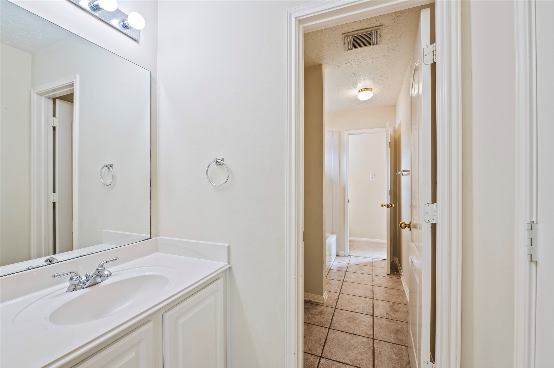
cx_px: 277
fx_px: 231
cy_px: 184
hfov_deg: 100.4
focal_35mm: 15
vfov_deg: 77.2
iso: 125
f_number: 6.3
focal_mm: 15
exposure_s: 1/4
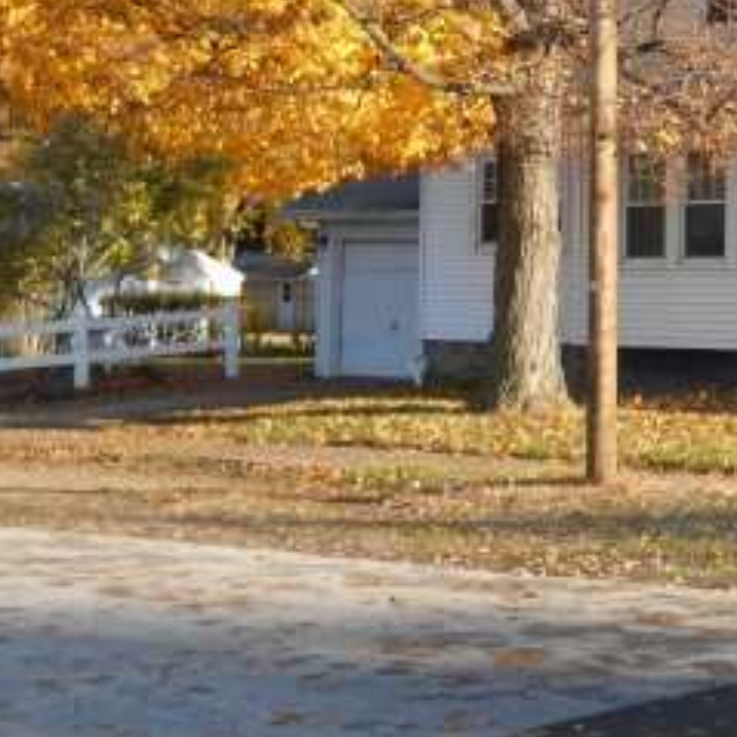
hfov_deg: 17.0
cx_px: 937
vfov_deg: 17.9
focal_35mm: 97
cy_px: 231
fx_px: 2337
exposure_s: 1/200
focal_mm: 7.2
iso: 80
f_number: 3.9
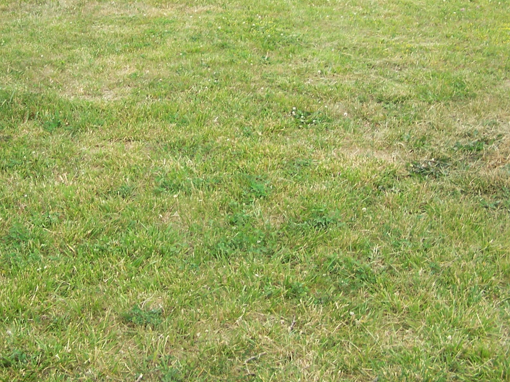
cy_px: 96
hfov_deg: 31.2
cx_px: 229
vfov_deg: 23.4
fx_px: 913
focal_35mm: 62
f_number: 2.8
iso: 80
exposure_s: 1/400
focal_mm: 6.3
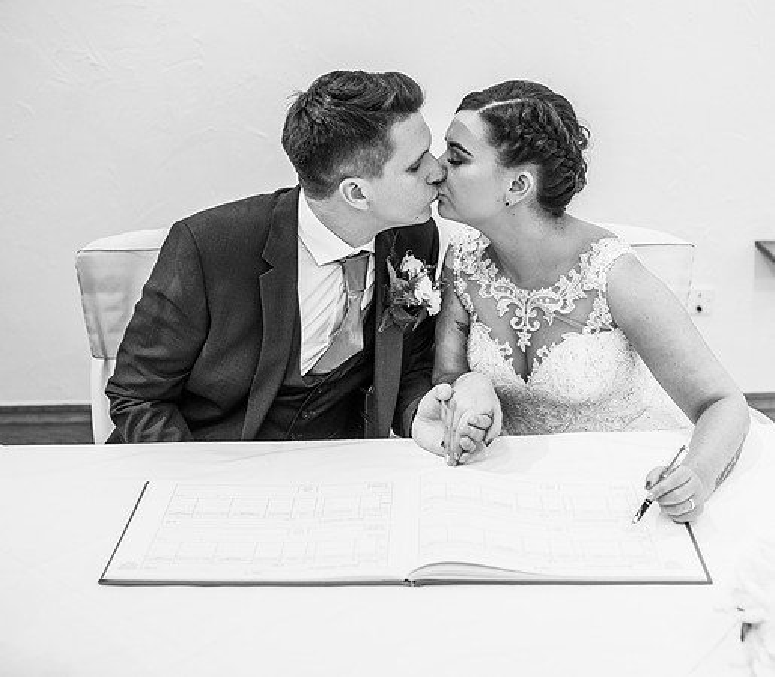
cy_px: 304
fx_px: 1136
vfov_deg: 33.2
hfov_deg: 37.5
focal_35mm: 48
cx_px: 470
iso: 500
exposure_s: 1/125
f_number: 2.5
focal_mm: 35
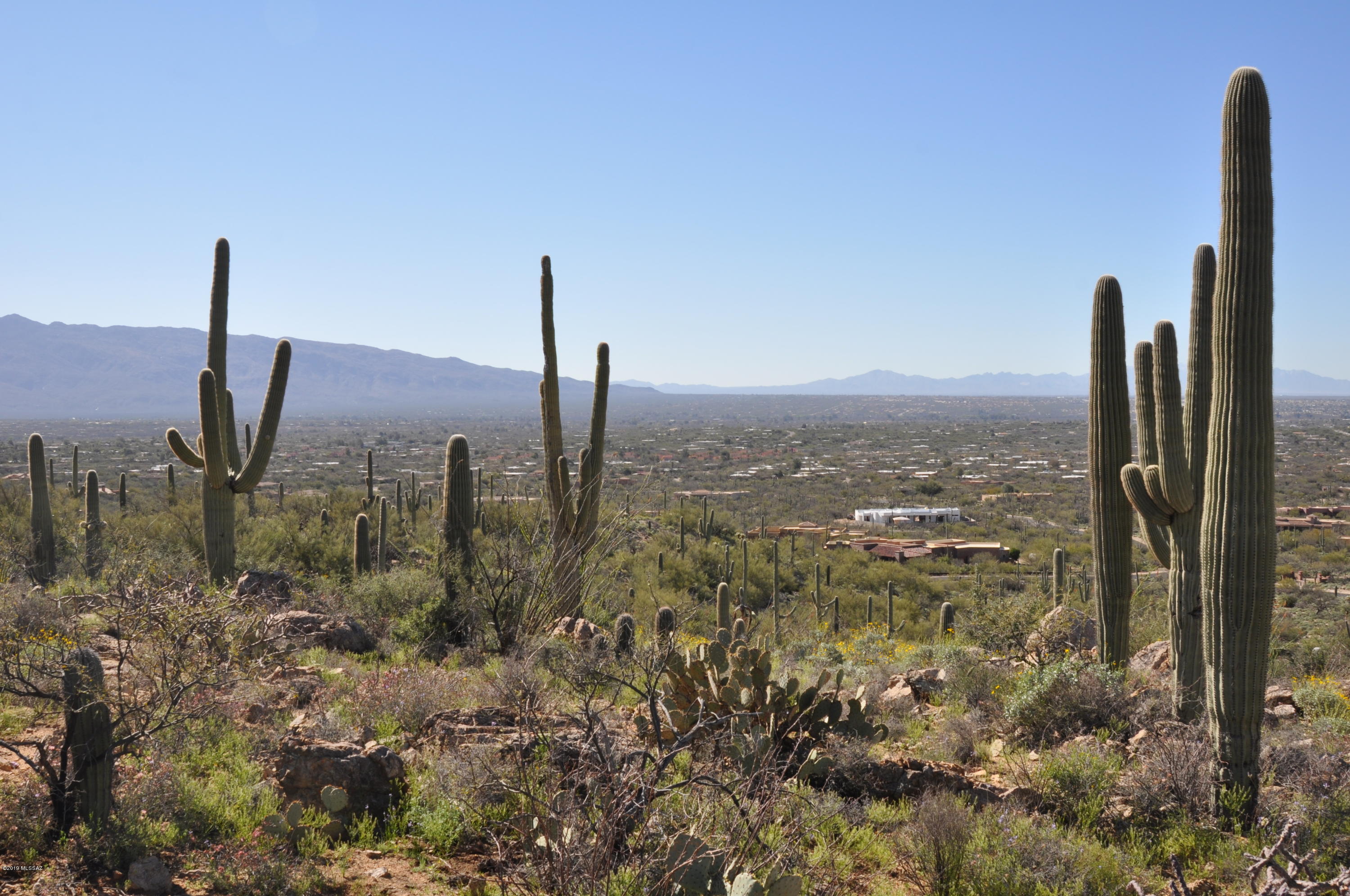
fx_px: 1348
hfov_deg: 53.2
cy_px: 448
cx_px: 675
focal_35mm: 36
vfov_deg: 36.8
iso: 200
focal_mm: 24
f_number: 11
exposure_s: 1/200
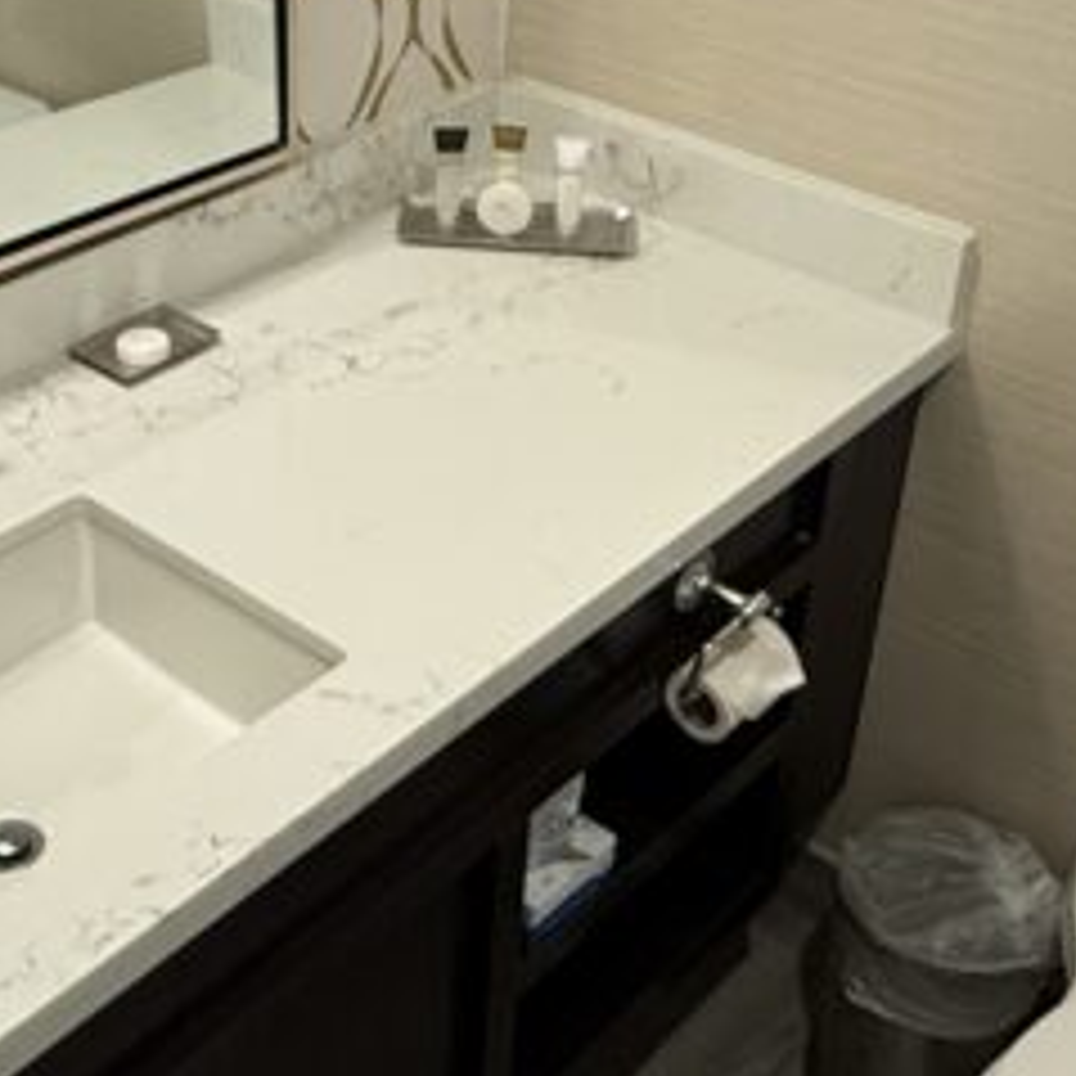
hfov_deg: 32.1
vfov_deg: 32.0
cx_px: 419
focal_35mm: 53
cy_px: 365
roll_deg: -1.9
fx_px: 1864
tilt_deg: -29.4
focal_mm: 2.22
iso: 250
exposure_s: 1/120
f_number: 2.2
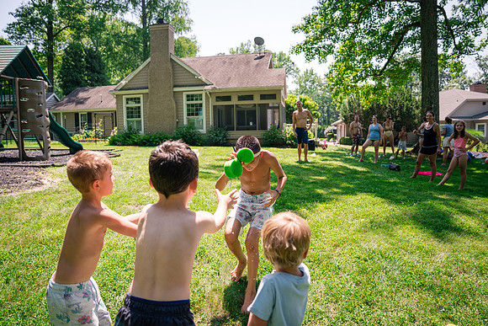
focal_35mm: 24
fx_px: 325
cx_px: 244
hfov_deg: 73.7
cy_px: 163
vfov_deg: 53.2
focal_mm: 24
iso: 250
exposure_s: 1/1600
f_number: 2.8
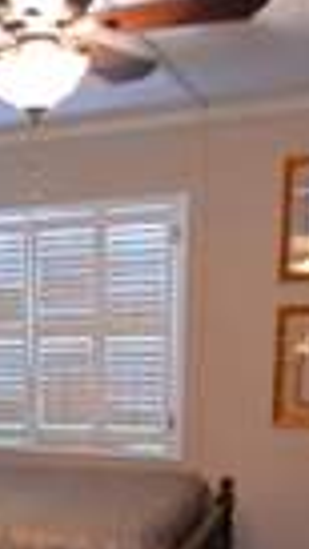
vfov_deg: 36.2
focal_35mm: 55
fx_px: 802
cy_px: 459
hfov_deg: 20.6
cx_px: -48
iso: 3200
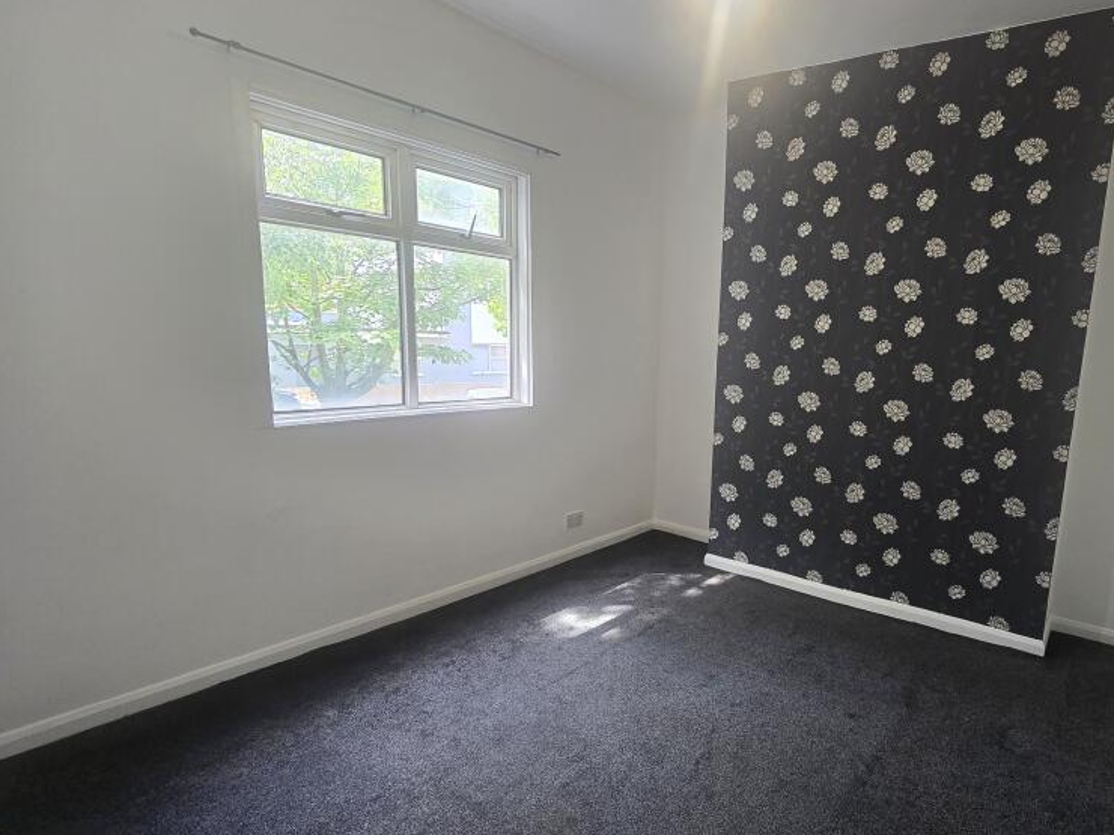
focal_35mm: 18
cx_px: 732
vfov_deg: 71.5
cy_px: 450
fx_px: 579
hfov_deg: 85.1
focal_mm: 2.2
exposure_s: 1/50
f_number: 2.2
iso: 125
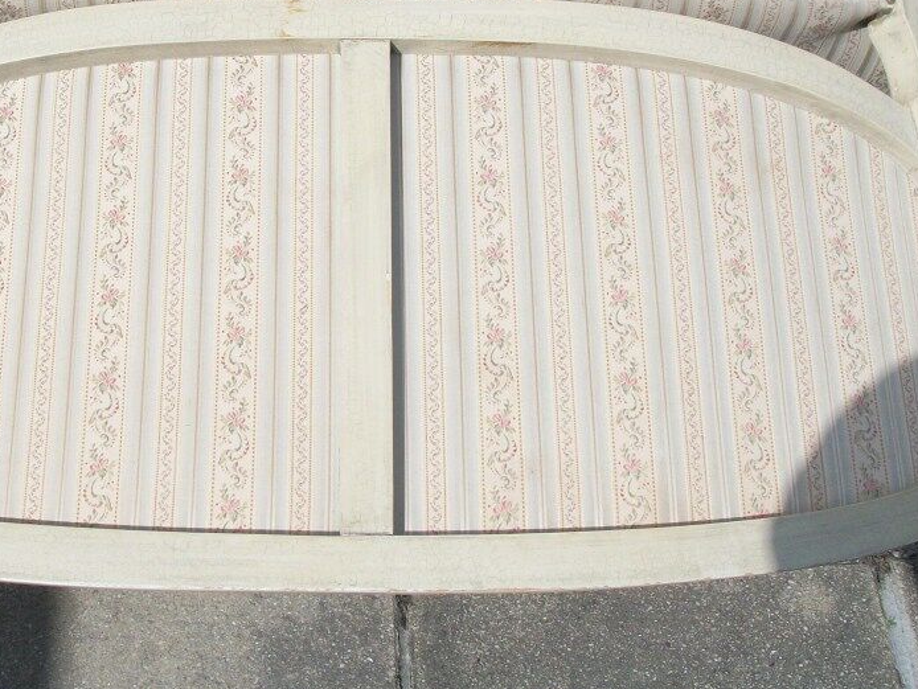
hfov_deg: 32.5
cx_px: 331
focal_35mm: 59
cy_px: 258
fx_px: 1565
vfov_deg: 24.8
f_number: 8.8
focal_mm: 5.7
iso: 80
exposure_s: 1/320
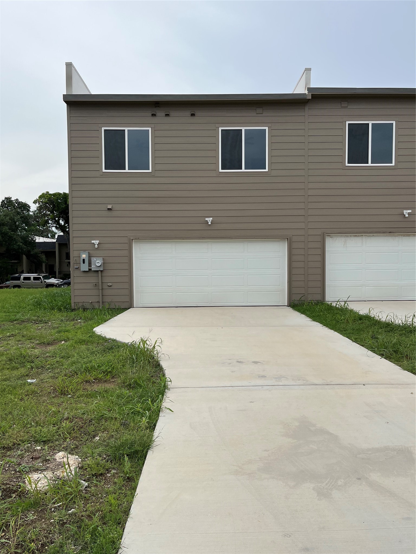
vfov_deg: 67.3
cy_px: 277
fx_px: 417
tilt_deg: -2.2
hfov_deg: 53.1
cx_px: 208
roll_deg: +1.3
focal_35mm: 26
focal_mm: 5.1
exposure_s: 1/732
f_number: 1.6
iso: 50
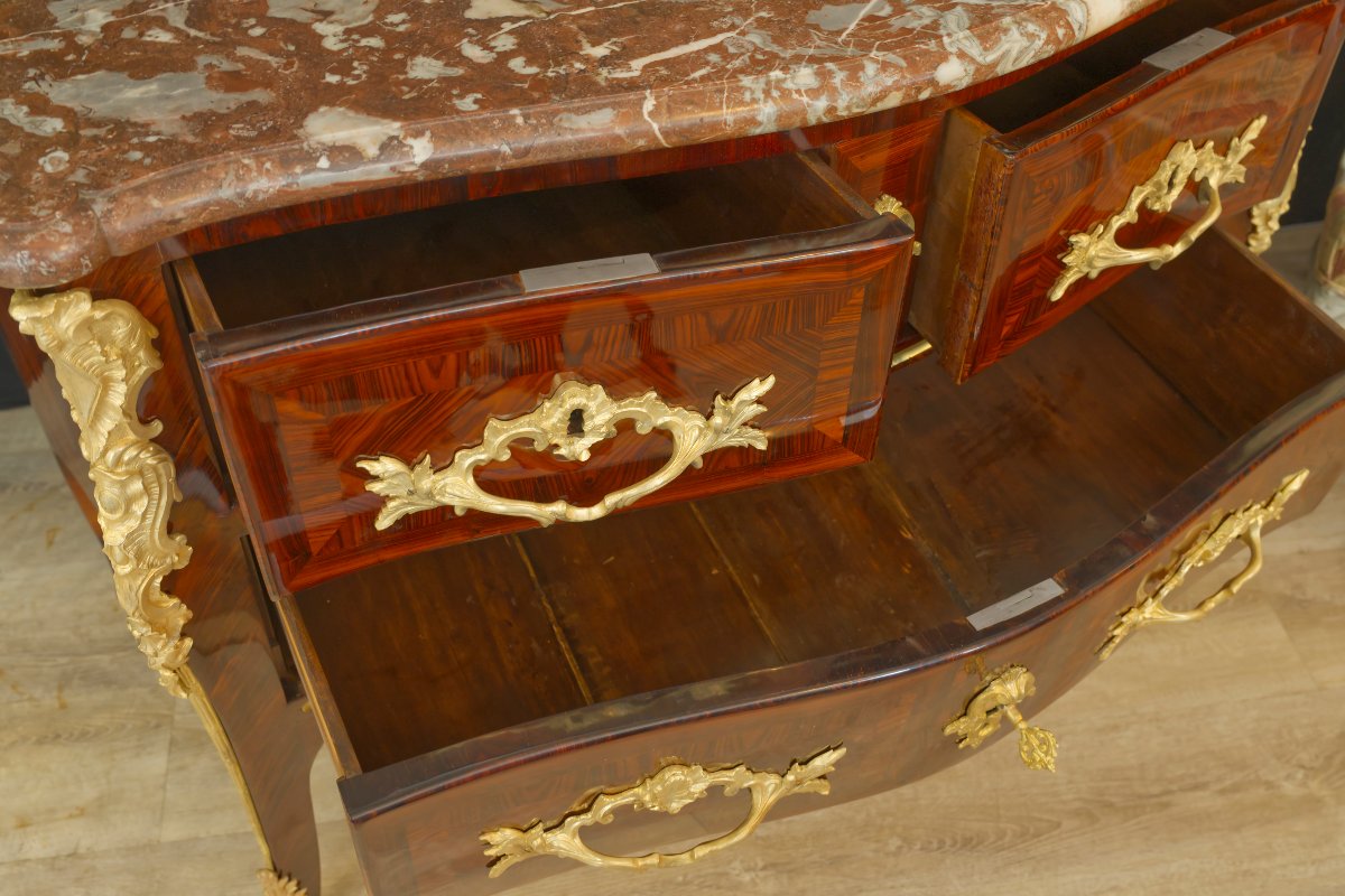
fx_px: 1270
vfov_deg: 38.9
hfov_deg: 55.8
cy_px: 448
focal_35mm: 34
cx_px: 672
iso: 1600
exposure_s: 1/8
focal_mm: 34
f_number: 7.1
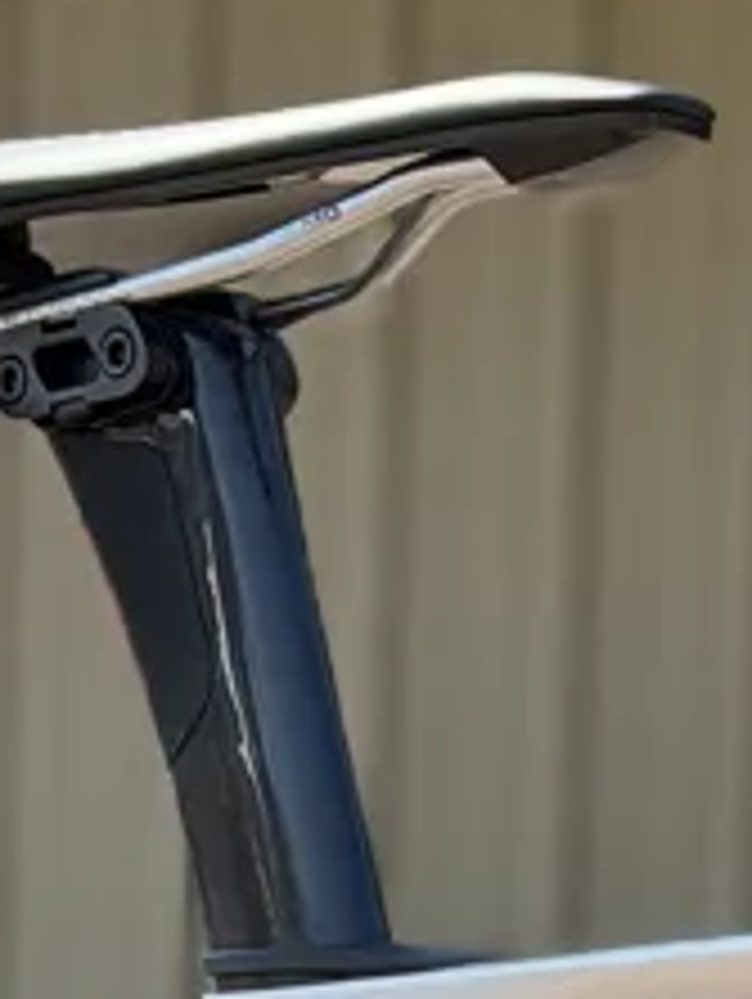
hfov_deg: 6.4
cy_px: 2259
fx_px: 6649
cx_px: 824
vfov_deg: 8.0
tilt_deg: -7.9
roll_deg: -2.5
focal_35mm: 230
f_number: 1.78
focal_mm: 6.76
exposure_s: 1/2494
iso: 100
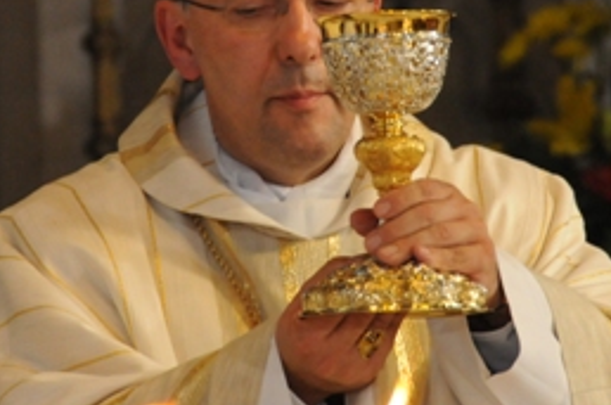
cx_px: 284
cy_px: 53
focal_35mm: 744
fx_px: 12604
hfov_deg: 2.8
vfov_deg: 1.8
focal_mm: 200
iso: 1600
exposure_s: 1/60
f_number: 8
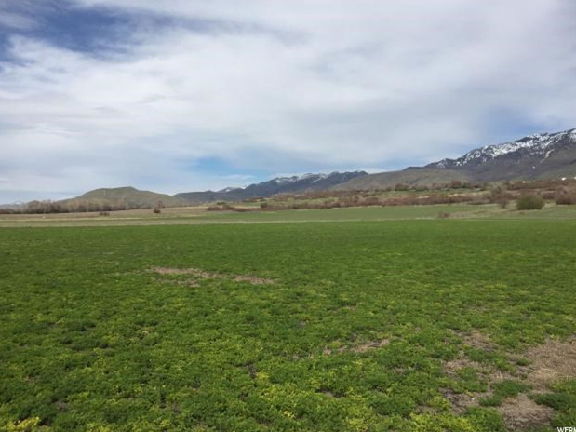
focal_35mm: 30
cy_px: 210
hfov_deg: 60.0
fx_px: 499
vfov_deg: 46.8
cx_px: 289
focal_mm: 4.15
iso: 32
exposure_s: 1/3300
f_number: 2.2
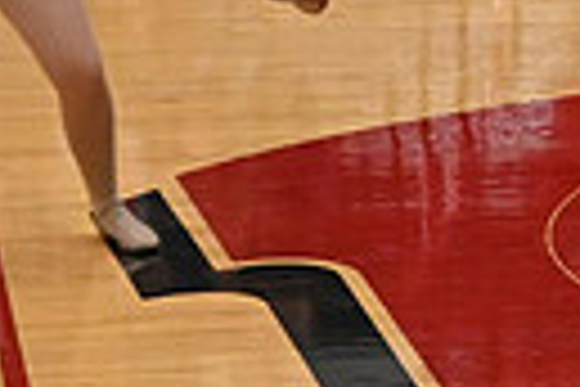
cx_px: 1299
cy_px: -34
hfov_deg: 4.3
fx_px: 7604
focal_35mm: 472
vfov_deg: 2.9
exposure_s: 1/400
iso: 6400
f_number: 4
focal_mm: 70
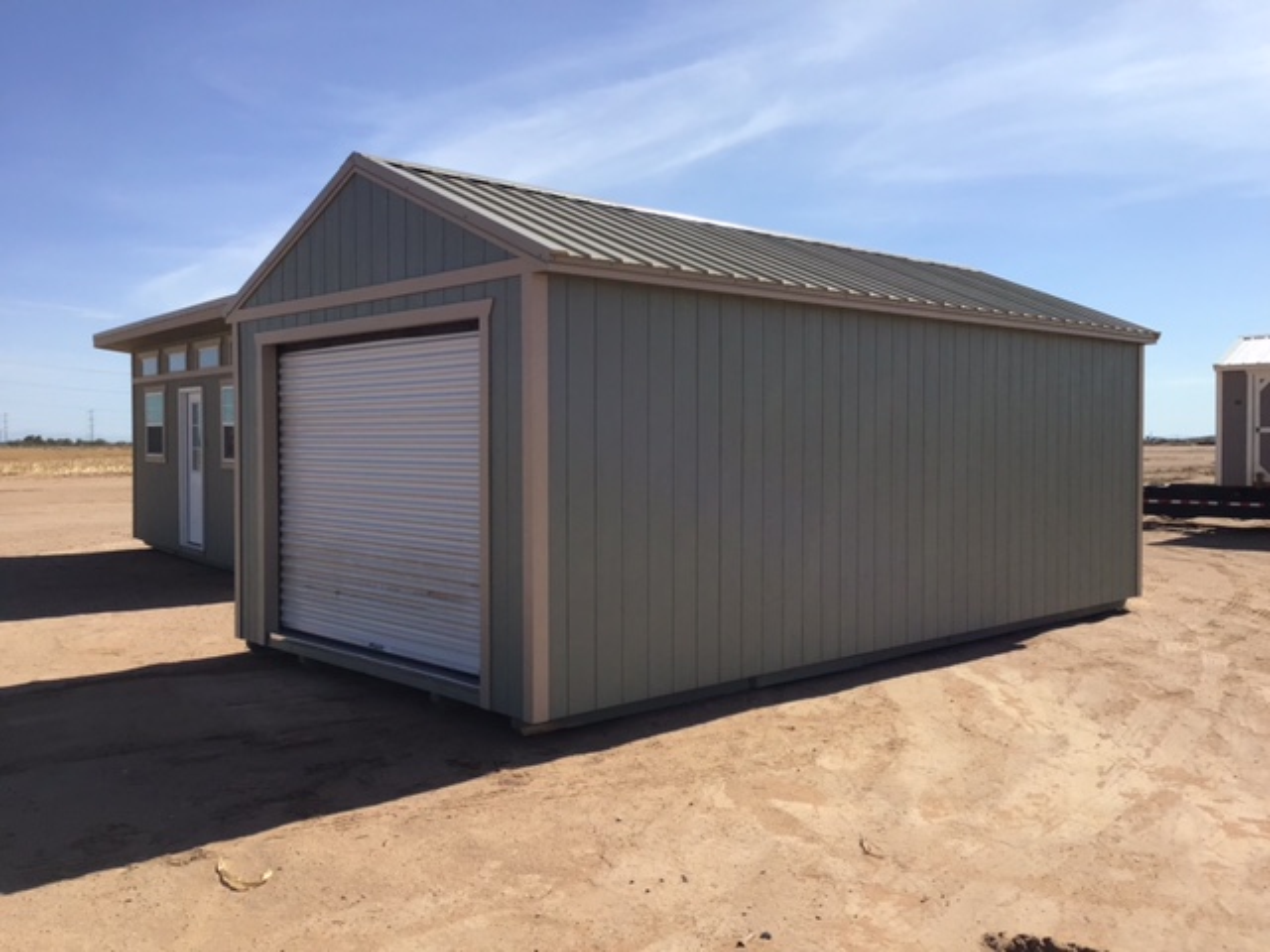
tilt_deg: -3.2
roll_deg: -0.9
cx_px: 635
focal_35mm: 31
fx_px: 1137
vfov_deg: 45.4
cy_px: 476
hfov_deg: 58.4
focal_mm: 3.3
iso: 25
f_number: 2.4
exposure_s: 1/1988
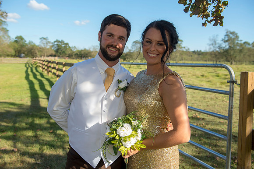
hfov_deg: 58.7
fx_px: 226
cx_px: 127
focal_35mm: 32
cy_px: 84
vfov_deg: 41.1
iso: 200
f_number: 4.5
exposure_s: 1/500
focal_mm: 32
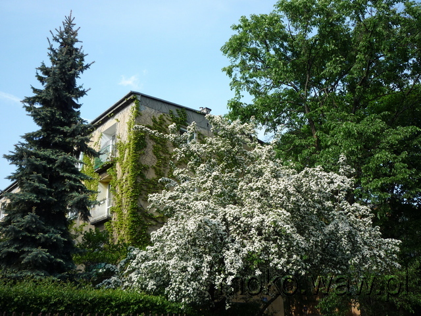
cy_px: 158
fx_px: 389
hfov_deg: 56.8
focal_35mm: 32
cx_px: 210
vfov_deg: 44.2
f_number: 4
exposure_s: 1/250
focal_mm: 5.2
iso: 100
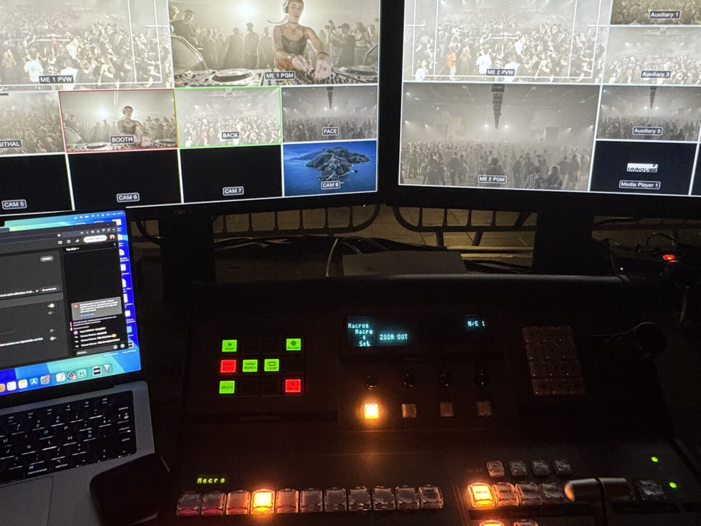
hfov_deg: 61.6
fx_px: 587
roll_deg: +0.1
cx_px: 338
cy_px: 205
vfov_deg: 47.9
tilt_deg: -16.6
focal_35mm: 29
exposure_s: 1/50
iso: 250
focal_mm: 2.22
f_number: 2.2
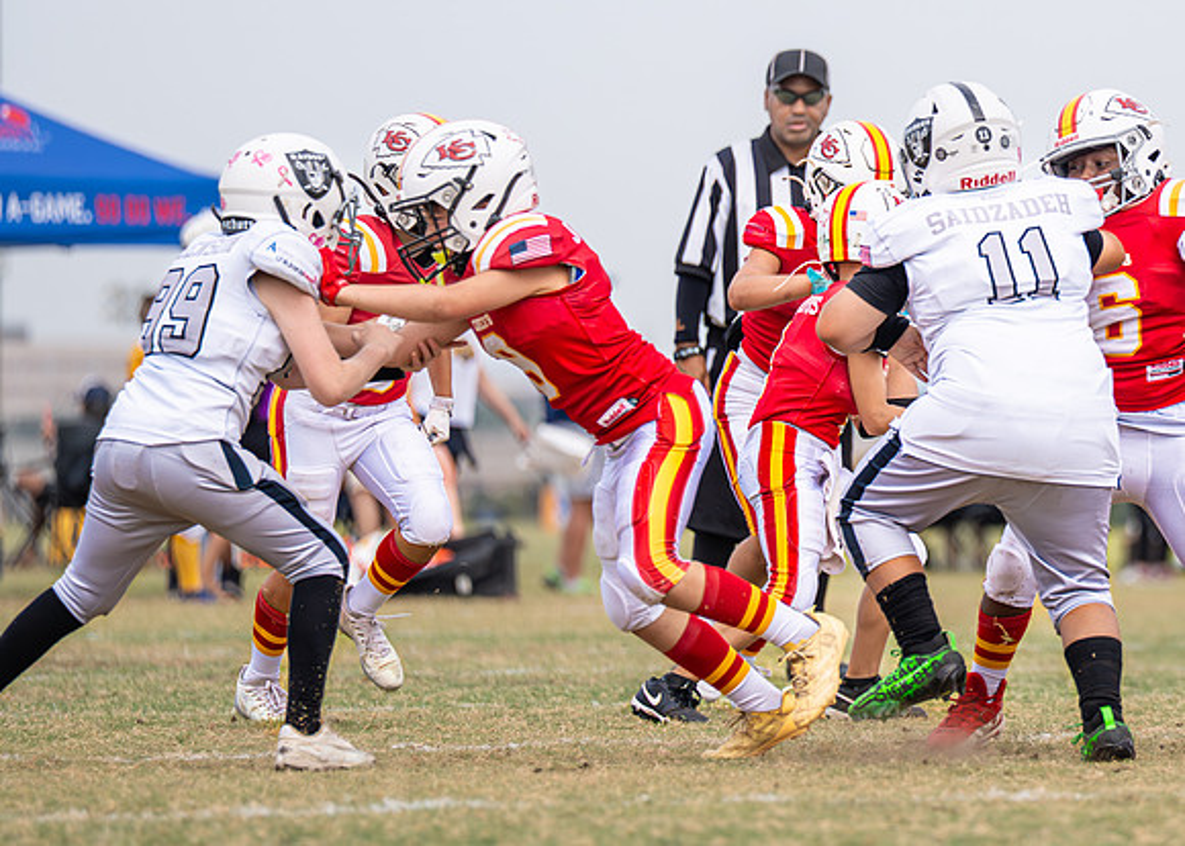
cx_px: 1295
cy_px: 328
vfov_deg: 3.3
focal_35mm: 432
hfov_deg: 4.7
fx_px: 14537
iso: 160
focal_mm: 200
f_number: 2.8
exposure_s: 1/2500
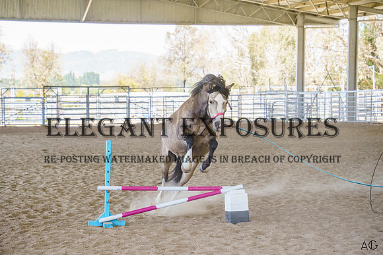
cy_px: 139
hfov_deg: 18.7
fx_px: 1161
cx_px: 191
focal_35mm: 109
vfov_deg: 12.6
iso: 5000
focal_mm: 100
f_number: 5.6
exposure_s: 1/1600
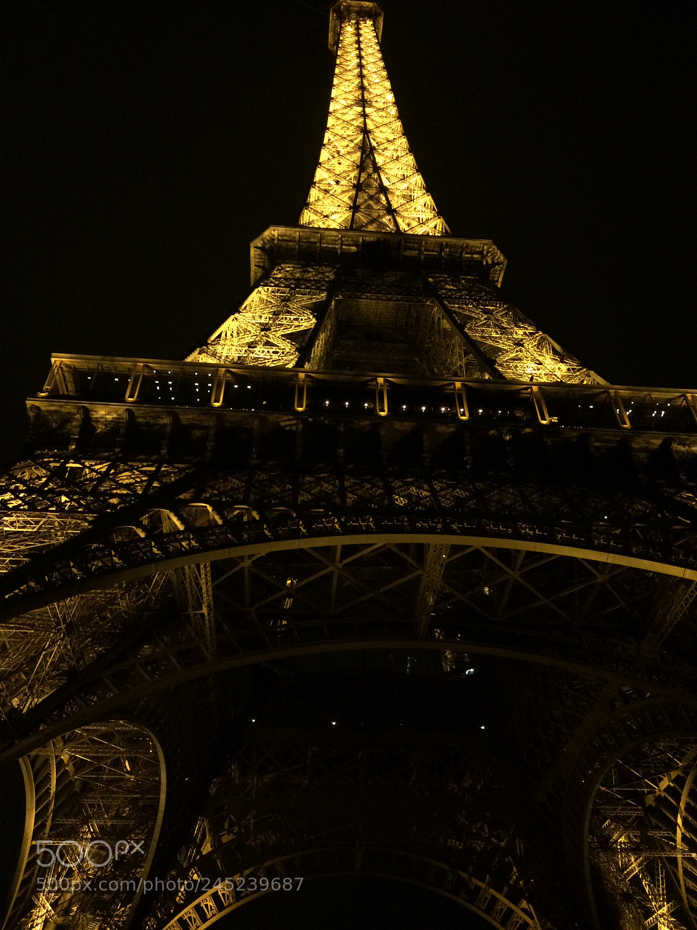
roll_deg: +0.4
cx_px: 348
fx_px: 779
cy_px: 465
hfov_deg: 48.2
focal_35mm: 29
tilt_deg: +42.8
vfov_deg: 61.7
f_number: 2.2
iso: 250
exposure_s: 1/30
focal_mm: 4.15
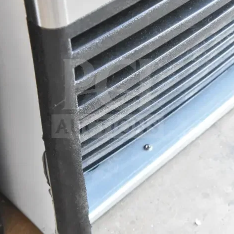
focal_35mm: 137
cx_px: 107
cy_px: 99
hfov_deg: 12.8
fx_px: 1046
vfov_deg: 12.8
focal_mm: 55
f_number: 5.6
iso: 7200
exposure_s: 1/100
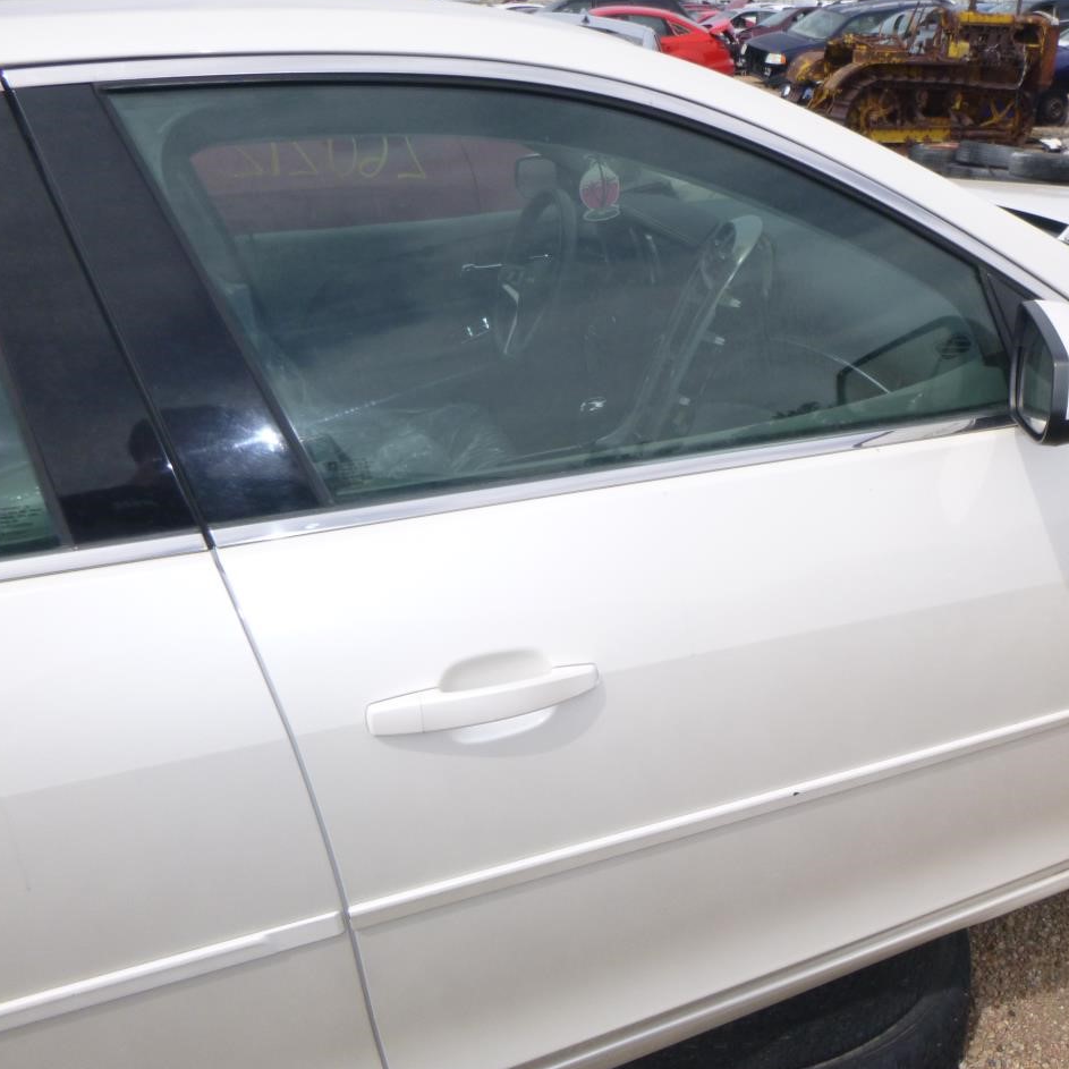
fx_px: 1048
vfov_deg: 54.0
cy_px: 534
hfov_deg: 53.5
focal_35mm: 30
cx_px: 661
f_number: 3.9
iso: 100
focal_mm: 4.5
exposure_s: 1/640
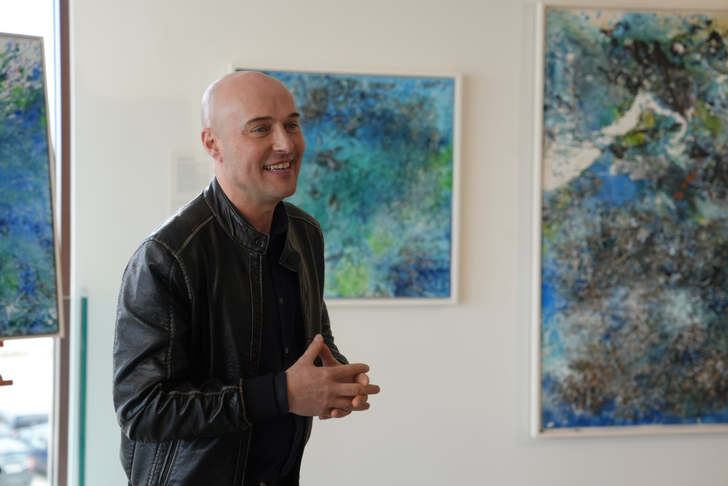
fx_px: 1417
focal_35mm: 70
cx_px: 364
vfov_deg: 19.5
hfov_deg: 28.8
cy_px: 243
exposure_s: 1/160
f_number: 4
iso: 500
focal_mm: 70
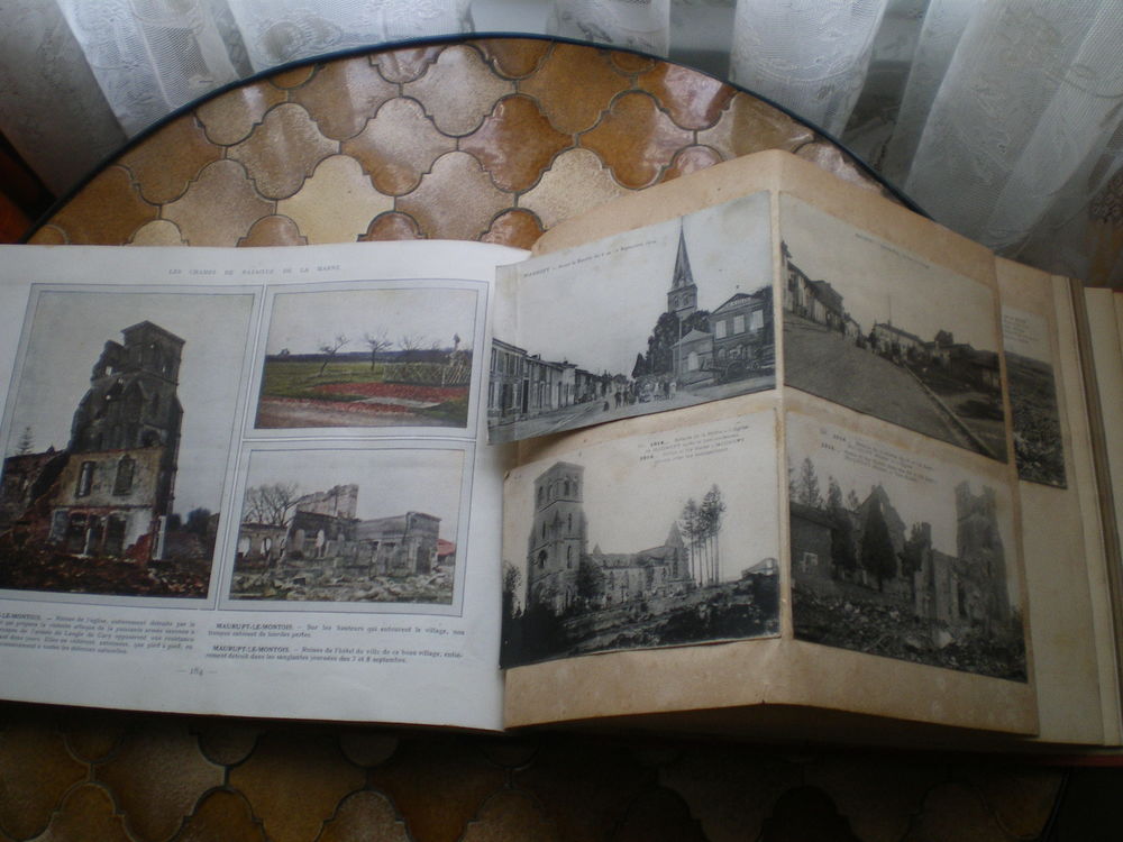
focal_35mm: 38
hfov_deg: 49.0
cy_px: 421
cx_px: 562
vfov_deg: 37.7
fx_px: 1233
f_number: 3.1
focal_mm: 6.3
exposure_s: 1/50
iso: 160
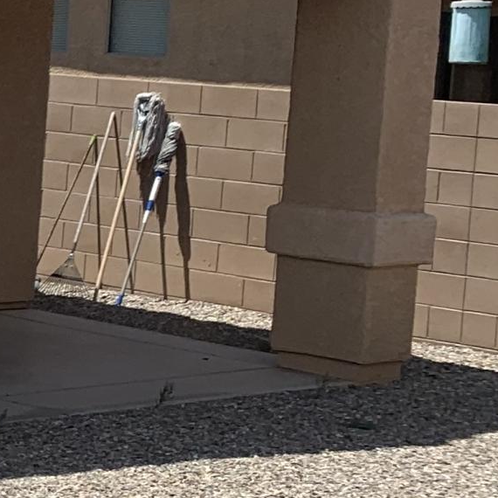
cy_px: 126
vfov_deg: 14.4
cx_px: -798
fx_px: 1969
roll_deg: -2.6
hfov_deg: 11.3
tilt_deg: -3.7
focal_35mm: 121
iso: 25
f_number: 1.8
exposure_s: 1/2481
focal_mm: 4.25
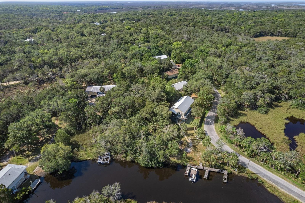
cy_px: 102
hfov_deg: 78.6
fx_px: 186
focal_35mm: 22
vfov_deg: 57.2
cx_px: 152
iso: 120
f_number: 2.8
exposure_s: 1/1250
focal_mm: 8.38
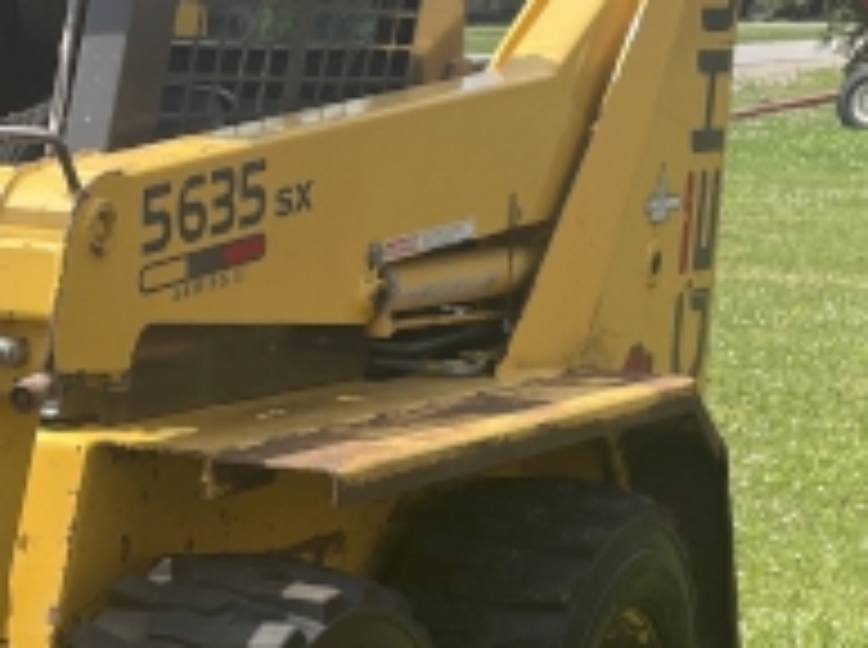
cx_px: -166
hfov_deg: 17.4
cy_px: 621
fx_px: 2703
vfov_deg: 13.5
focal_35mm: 108
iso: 32
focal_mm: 4.2
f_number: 1.6
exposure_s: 1/2353
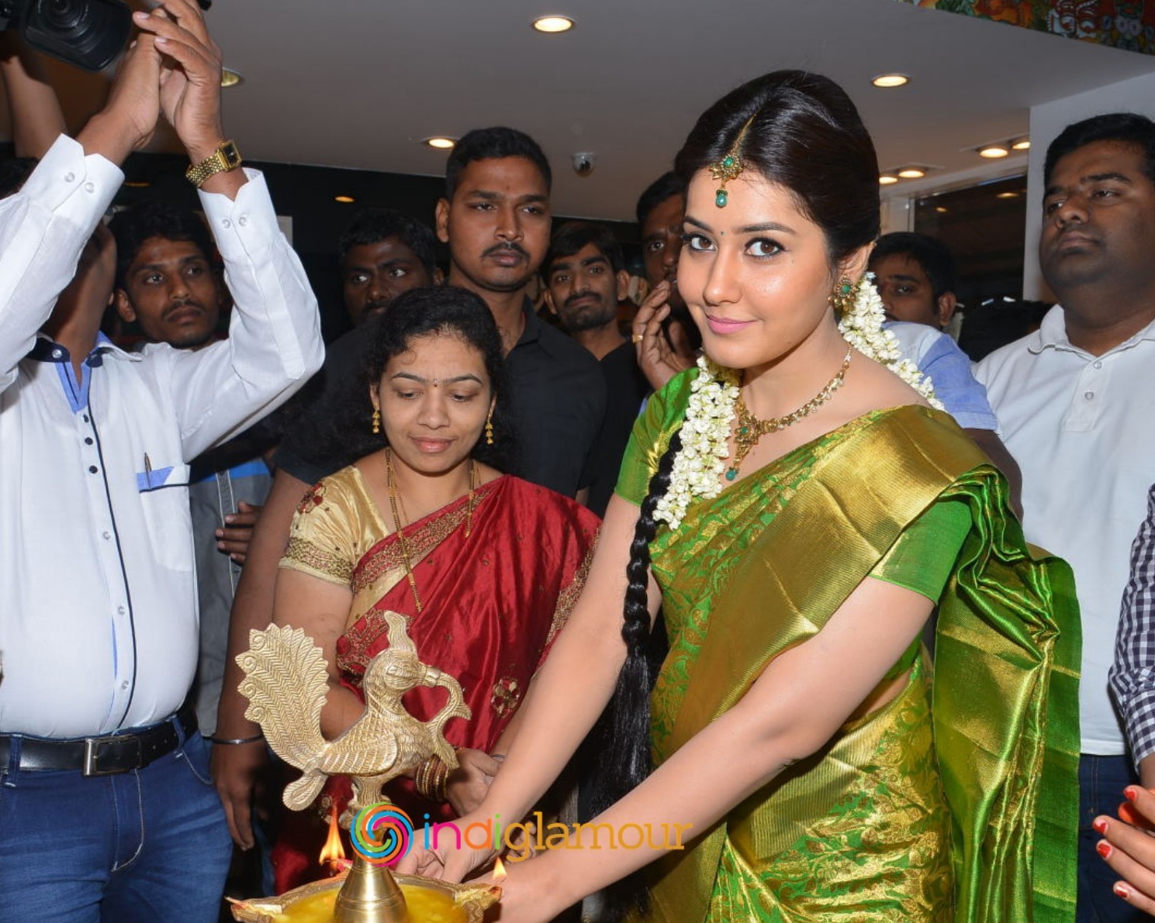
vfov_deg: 43.2
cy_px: 525
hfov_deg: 52.8
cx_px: 521
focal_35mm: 34
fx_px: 1162
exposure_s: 1/125
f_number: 9
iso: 200
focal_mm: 24
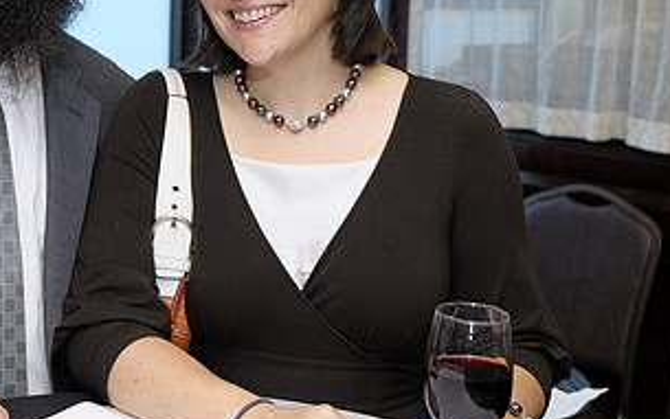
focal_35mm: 64
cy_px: 102
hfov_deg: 31.3
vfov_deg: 20.2
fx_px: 1169
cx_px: 158
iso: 800
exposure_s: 1/180
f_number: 3.2
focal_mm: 22.3
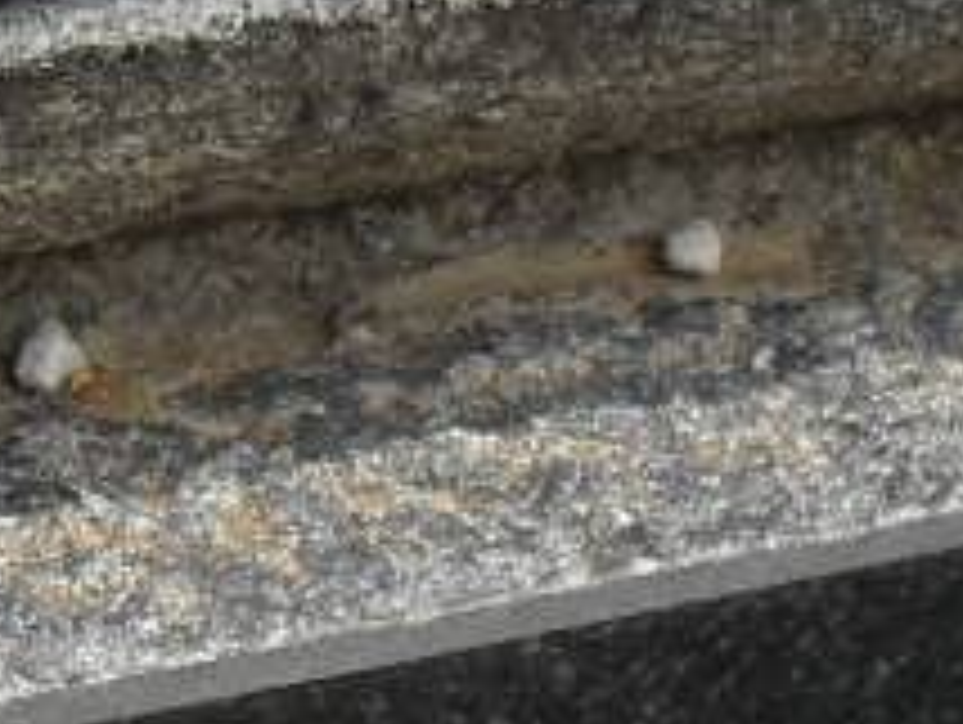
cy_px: -126
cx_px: -468
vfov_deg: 6.3
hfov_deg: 8.2
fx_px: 6545
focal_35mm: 235
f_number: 3.6
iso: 100
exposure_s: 1/350
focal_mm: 7.5
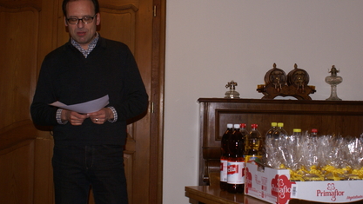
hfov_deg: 36.6
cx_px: 201
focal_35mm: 57
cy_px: 66
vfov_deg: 21.0
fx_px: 549
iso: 400
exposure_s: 1/60
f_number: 5
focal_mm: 28
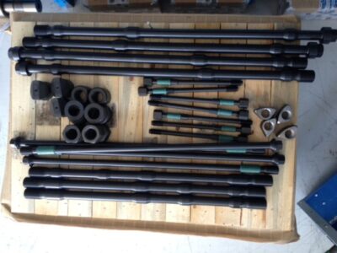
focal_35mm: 35
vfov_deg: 40.7
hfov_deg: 52.6
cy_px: 126
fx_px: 341
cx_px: 168
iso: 100
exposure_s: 1/20
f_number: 2.4
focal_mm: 4.28
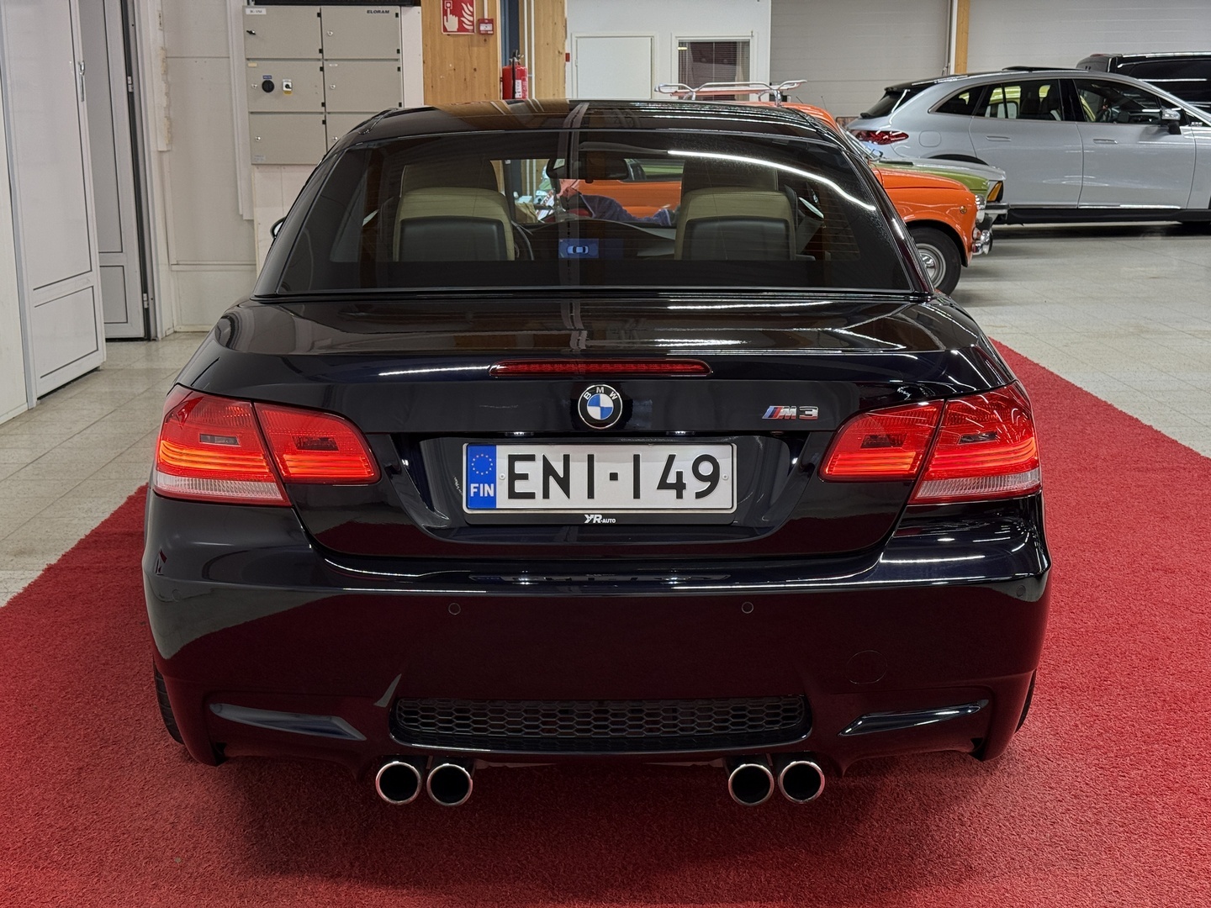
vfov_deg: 30.3
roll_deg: +0.3
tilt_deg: -11.4
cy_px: 454
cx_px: 606
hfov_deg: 39.7
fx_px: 1679
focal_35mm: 48
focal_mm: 6.76
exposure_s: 1/62
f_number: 1.78
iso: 100
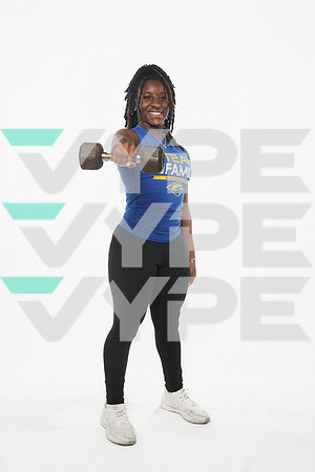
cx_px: 158
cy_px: 236
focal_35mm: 47
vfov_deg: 42.0
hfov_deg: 28.7
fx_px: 616
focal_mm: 46.9
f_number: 8
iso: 500
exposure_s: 1/125
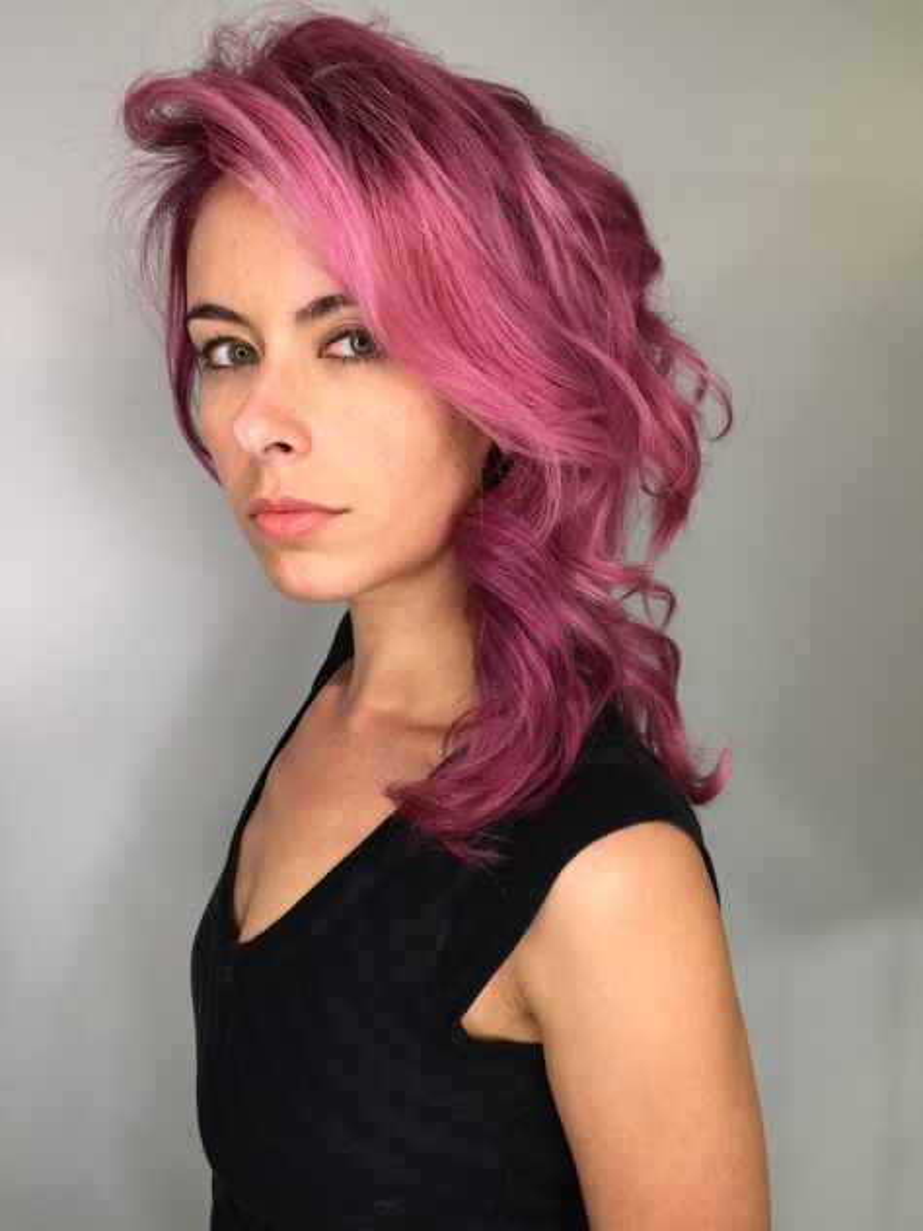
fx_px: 1031
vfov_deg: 61.7
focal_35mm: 29
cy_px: 616
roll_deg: +0.8
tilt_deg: -8.6
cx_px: 462
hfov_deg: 48.2
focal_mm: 4.15
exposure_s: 1/30
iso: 40
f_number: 2.2
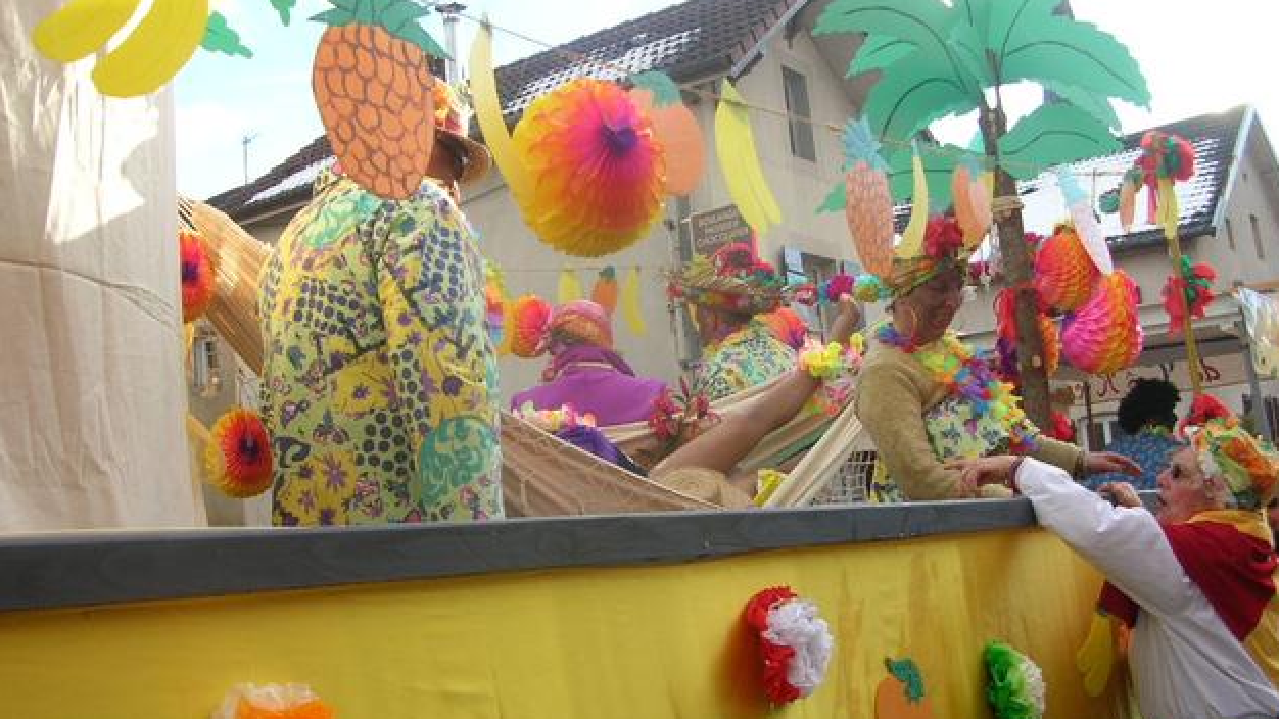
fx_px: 1323
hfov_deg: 51.6
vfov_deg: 30.4
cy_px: 353
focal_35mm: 39
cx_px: 650
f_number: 2.8
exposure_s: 1/346
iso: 50
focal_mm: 5.8
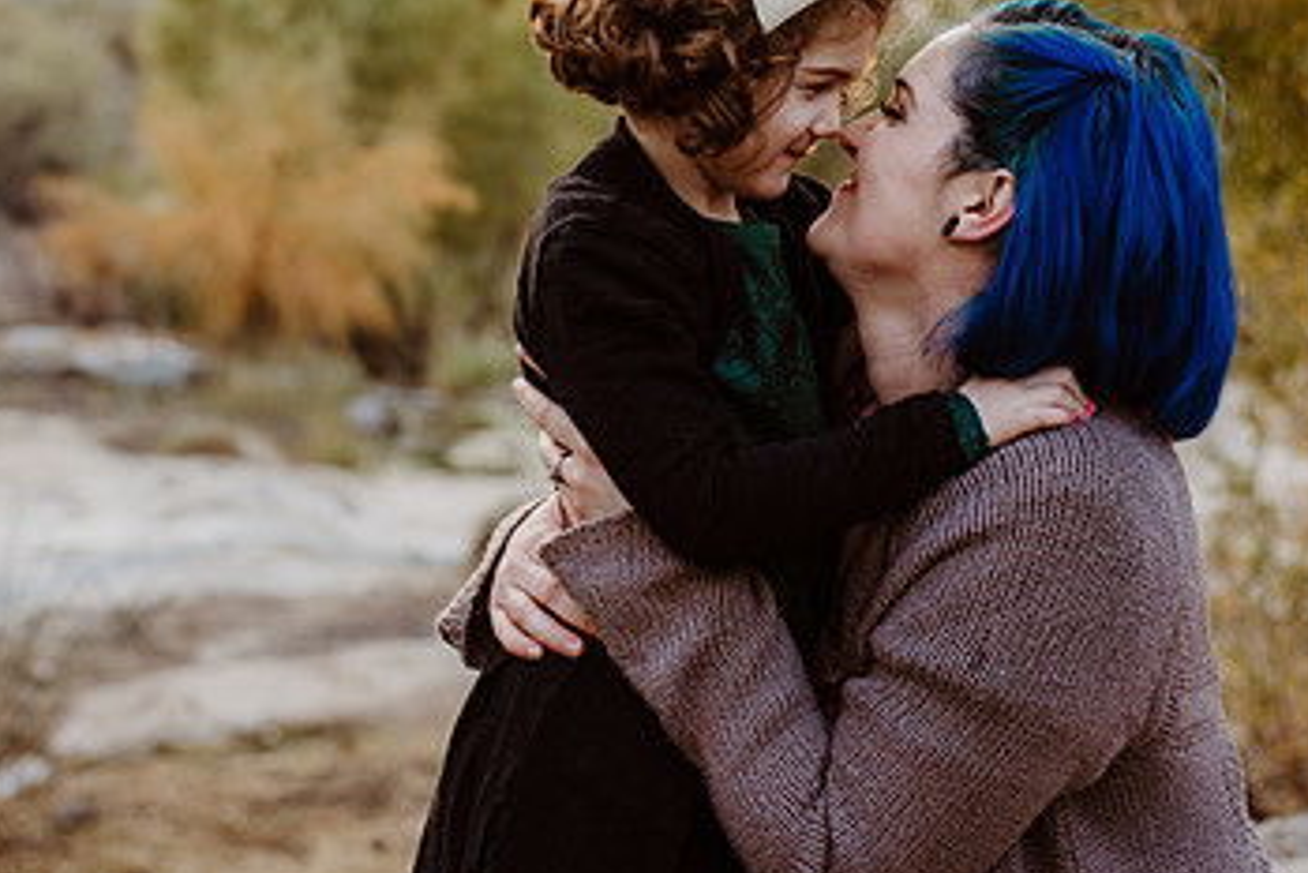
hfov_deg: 24.5
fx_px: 3017
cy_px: 212
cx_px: 585
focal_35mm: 83
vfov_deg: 16.4
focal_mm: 50
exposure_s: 1/500
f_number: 3.2
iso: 400
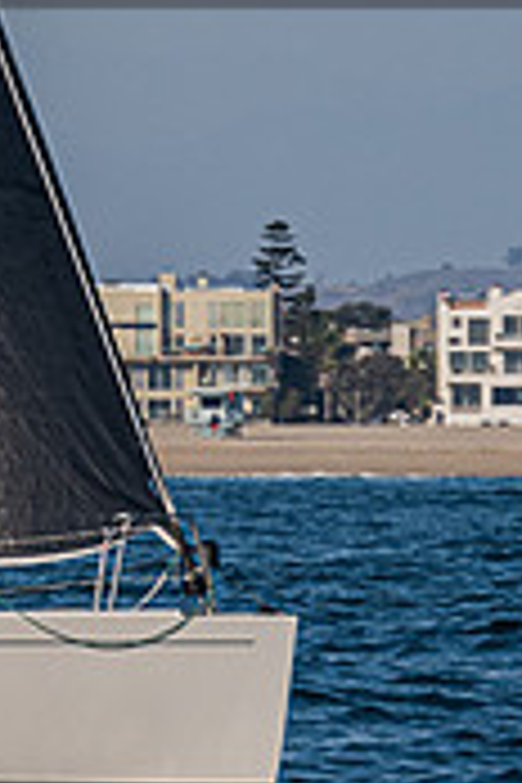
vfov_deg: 3.3
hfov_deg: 2.2
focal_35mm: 632
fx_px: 13745
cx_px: -664
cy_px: -84
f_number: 6.3
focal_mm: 140
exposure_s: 1/1250
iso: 400
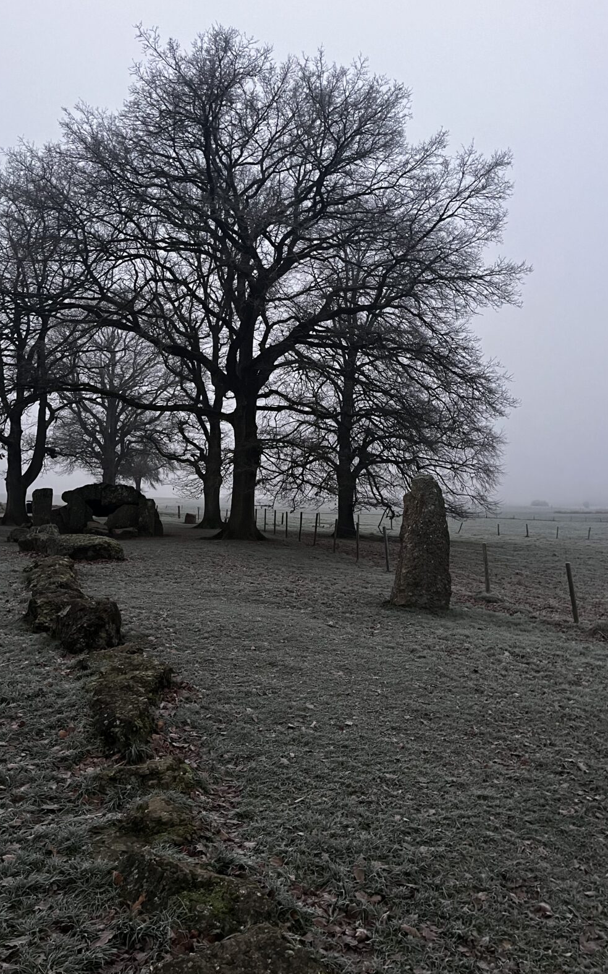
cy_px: 484
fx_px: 743
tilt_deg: +3.0
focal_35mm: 28
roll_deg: -1.1
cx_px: 263
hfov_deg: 44.4
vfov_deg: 66.5
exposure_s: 1/36
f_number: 1.6
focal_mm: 5.1
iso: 640
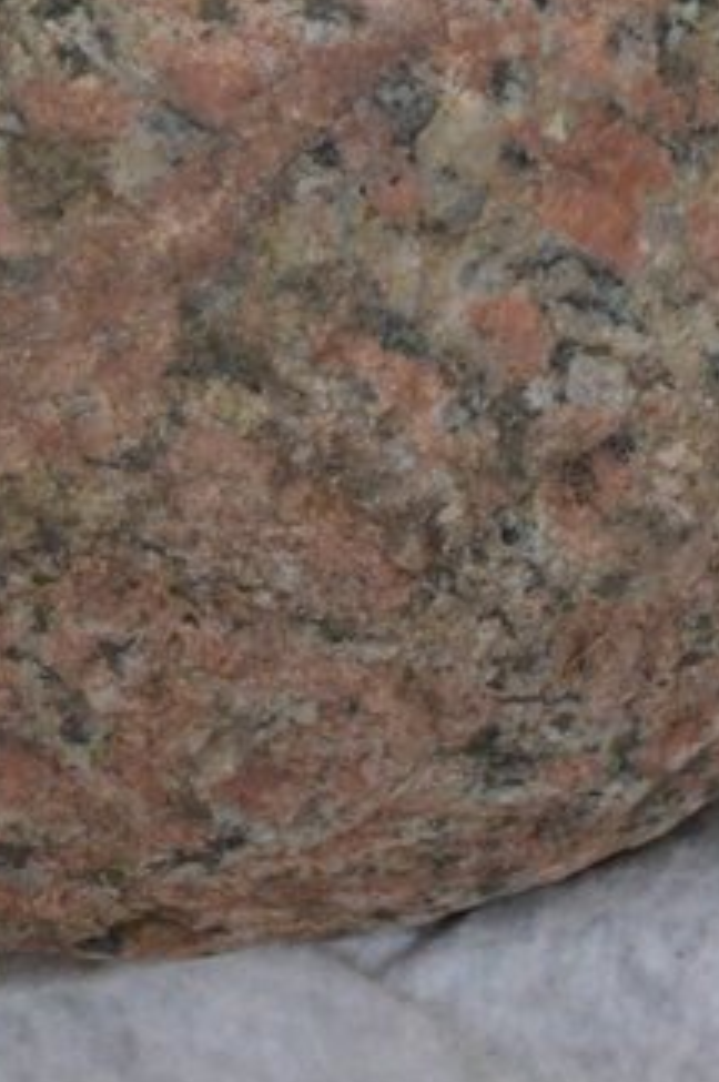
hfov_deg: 8.2
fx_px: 5013
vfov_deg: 11.9
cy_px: -375
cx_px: -33
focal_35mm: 167
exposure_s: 1/25
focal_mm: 24
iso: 3200
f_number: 4
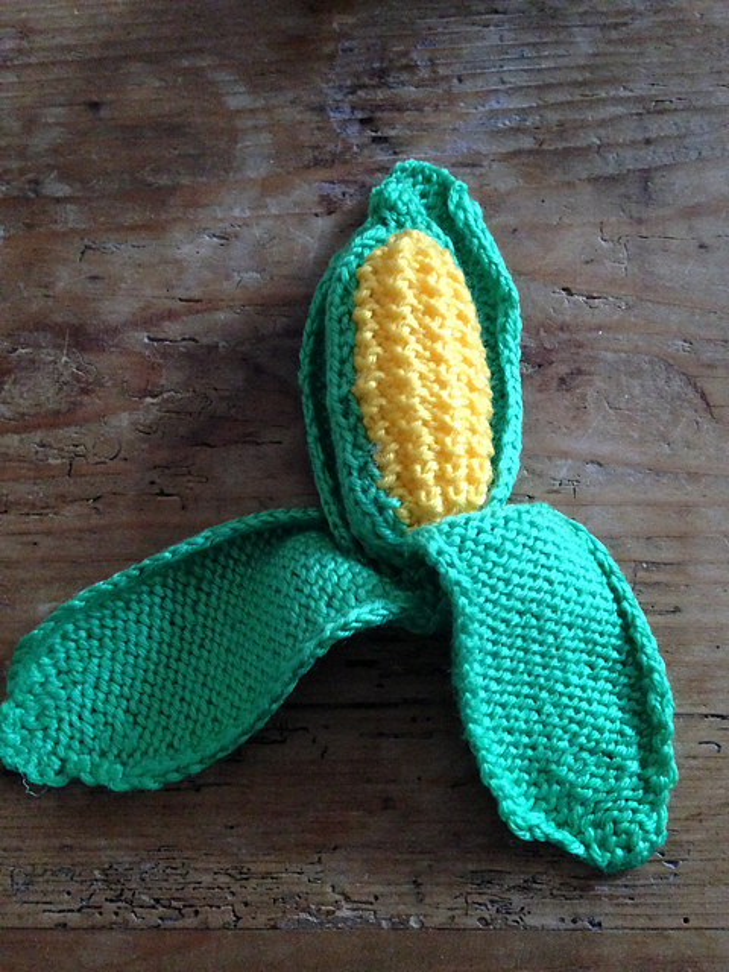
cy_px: 486
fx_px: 927
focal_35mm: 33
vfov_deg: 55.4
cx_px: 364
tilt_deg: -76.4
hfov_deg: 42.9
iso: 640
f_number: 2.4
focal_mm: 4.12
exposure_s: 1/15
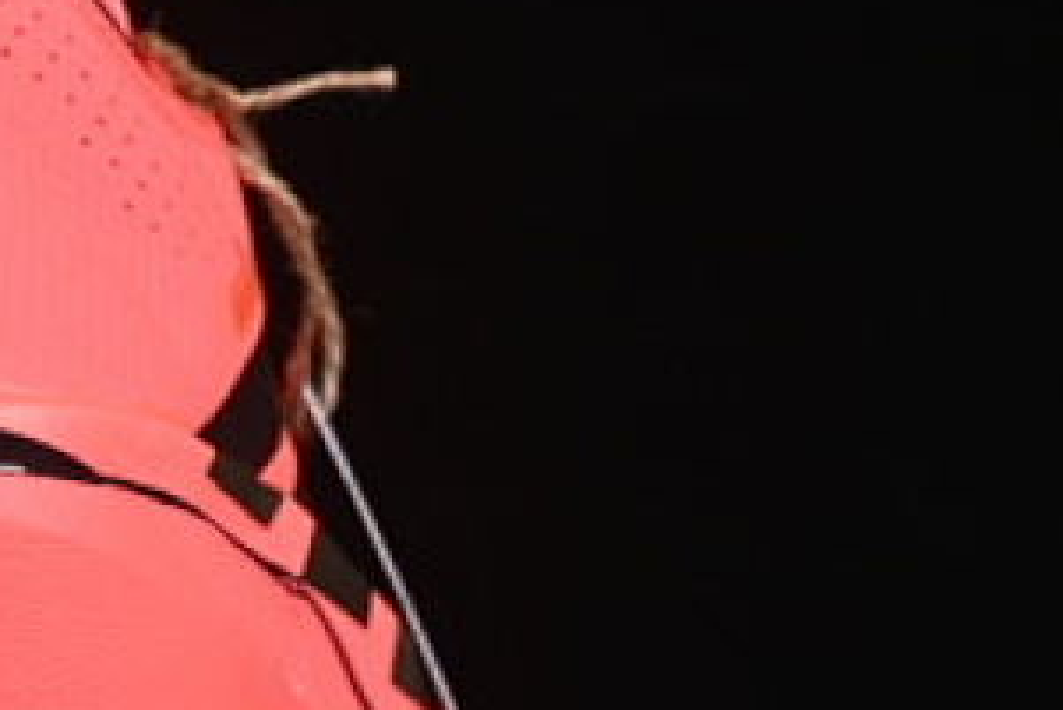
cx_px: -452
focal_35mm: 269
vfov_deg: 5.1
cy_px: 92
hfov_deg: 7.5
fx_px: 7946
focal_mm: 50
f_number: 8
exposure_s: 1/80
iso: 160
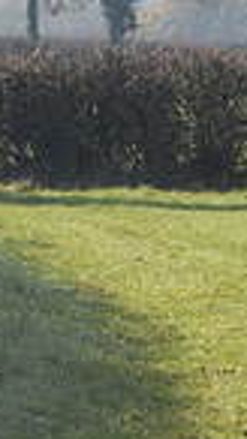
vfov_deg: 3.7
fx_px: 6773
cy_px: 51
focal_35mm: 581
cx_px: -401
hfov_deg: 2.1
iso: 1000
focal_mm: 140
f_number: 7.1
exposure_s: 1/1250
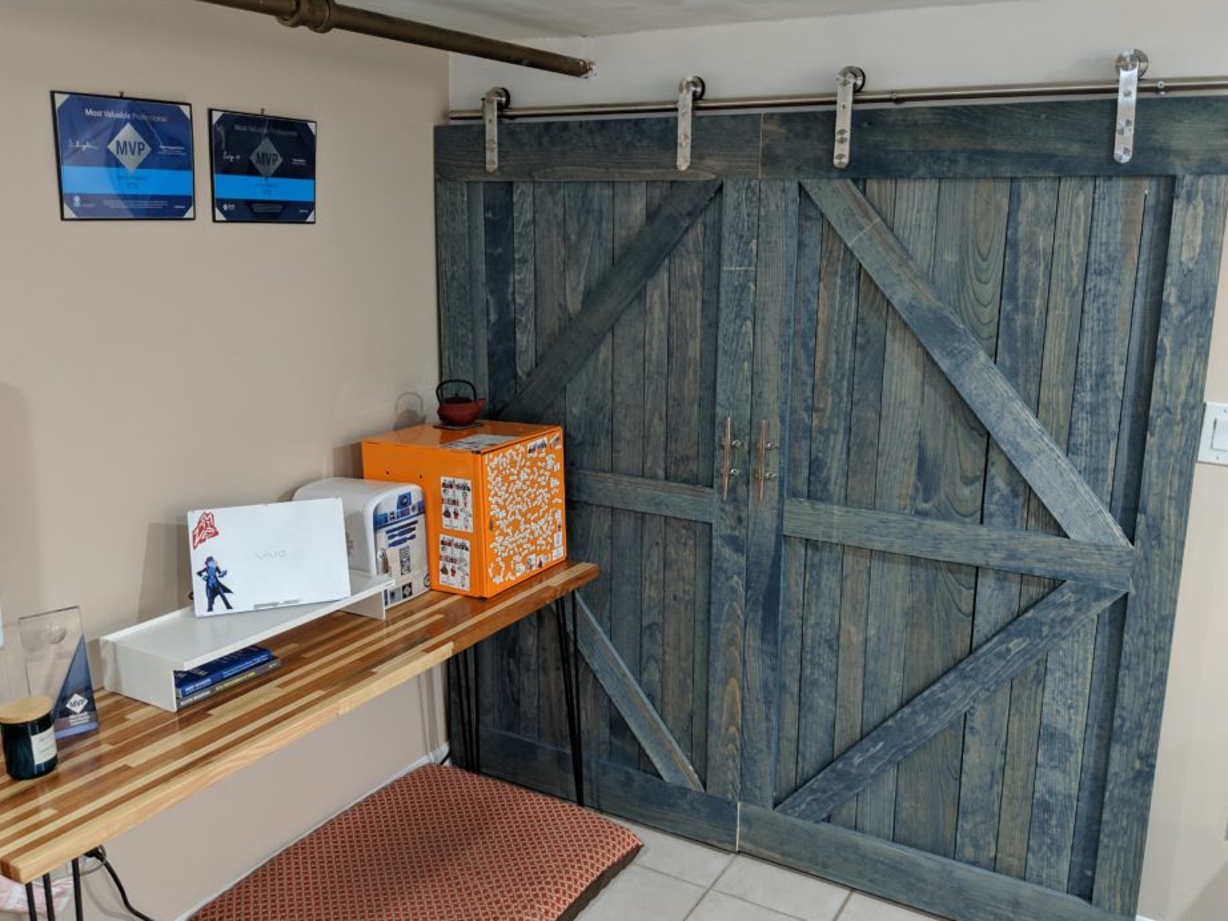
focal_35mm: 30
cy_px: 441
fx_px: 1064
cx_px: 609
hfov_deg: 60.0
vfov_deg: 46.8
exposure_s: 1/20
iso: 194
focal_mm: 4.44
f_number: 1.8
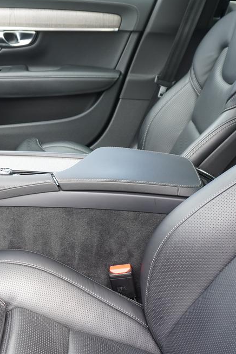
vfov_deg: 41.8
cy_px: 200
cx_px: 49
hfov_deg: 28.1
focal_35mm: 47
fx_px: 462
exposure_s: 1/60
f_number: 4
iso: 200
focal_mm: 16
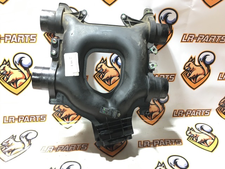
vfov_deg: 48.2
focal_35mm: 29
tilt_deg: -26.4
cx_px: 112
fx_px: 188
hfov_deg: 61.7
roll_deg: -0.5
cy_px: 84
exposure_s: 1/33
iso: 100
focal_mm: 4.15
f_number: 2.2
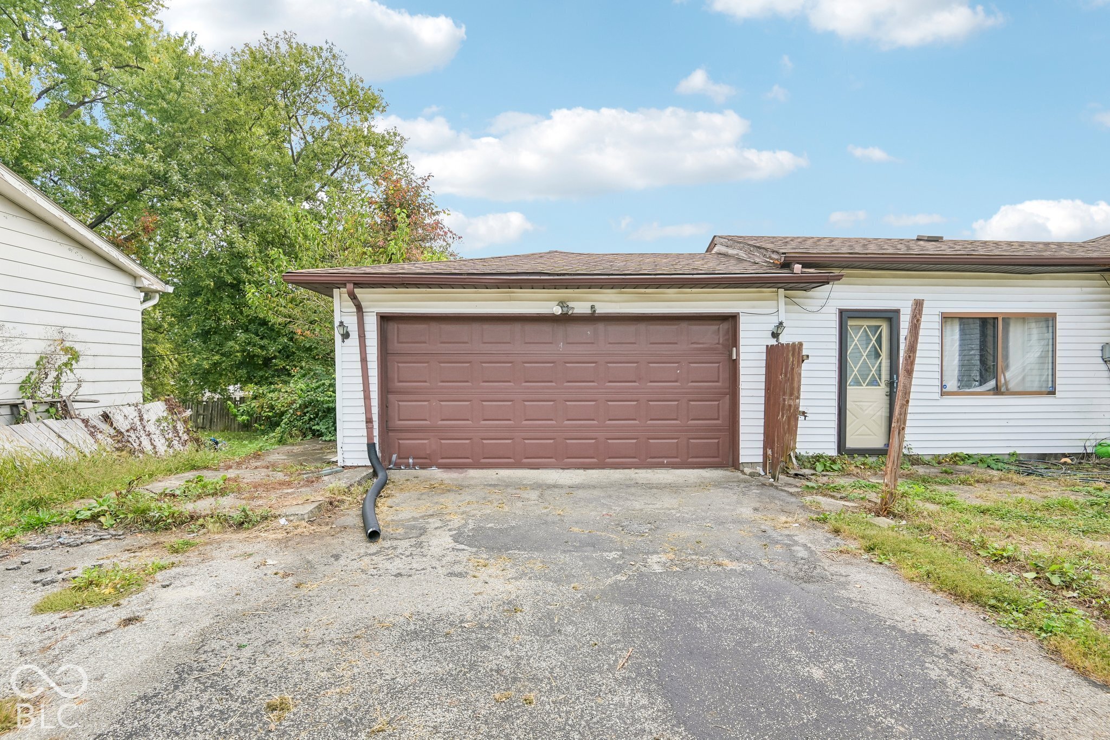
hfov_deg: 96.7
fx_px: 493
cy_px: 370
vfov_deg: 73.7
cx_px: 555
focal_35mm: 16
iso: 100
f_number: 8
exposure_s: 1/60
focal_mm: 16
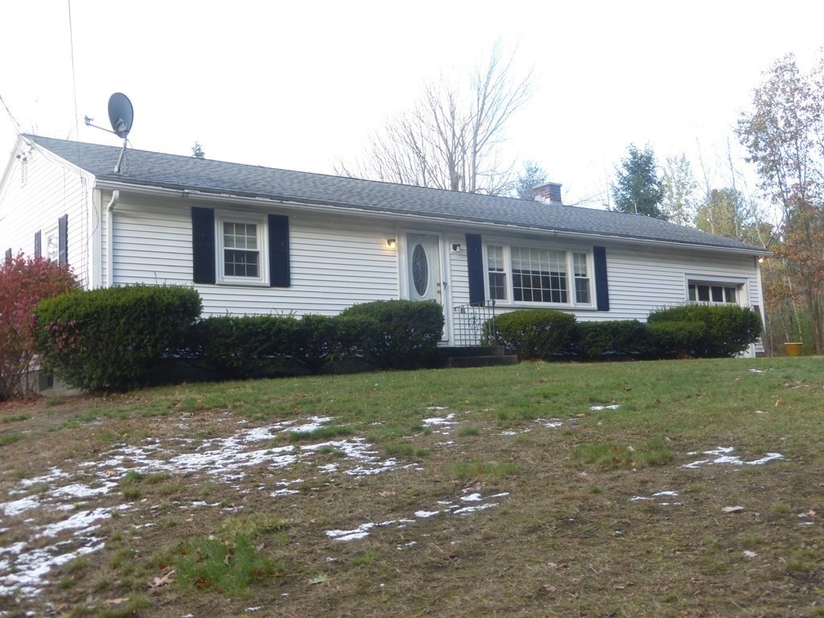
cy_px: 309
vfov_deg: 36.8
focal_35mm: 39
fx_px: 928
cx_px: 412
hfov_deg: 47.9
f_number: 3.9
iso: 100
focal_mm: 6.9
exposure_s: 1/100
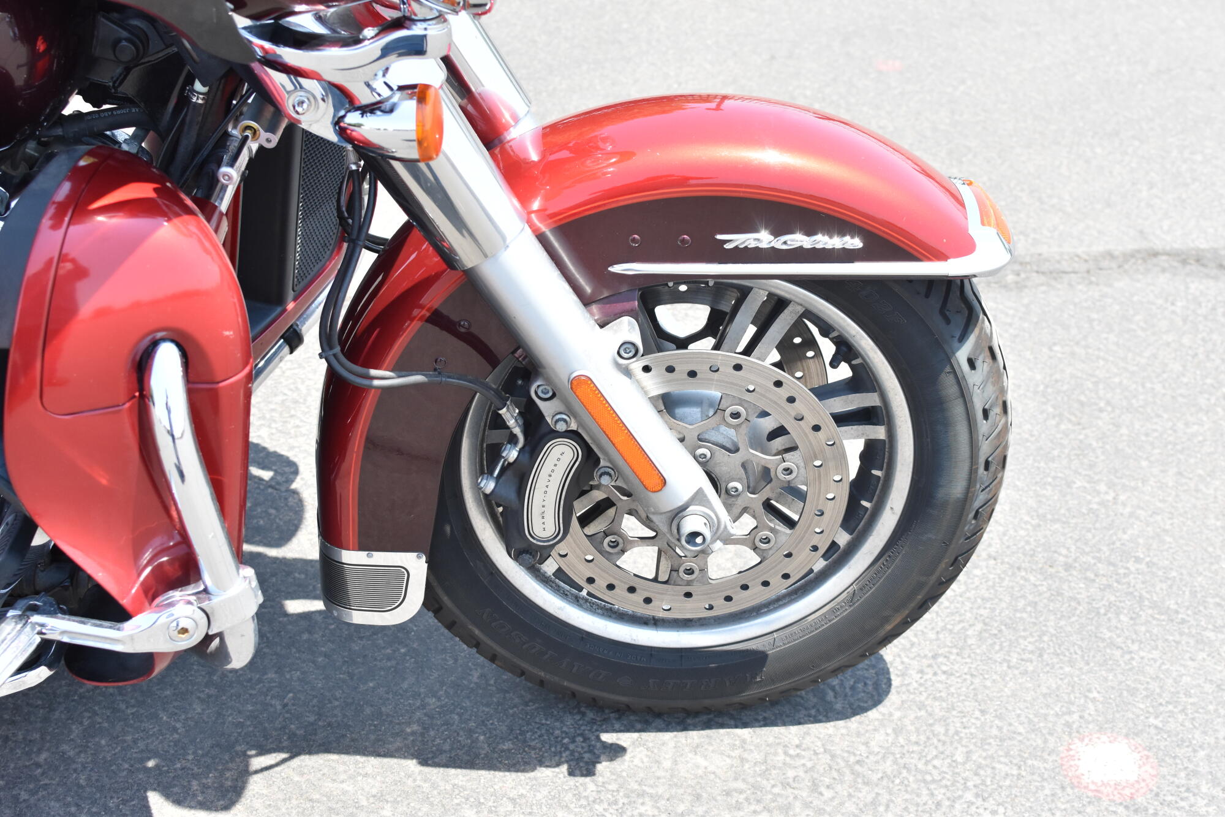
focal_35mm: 52
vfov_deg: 25.7
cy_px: 408
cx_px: 612
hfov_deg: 37.9
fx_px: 1786
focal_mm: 35
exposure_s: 1/1600
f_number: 4.5
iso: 800
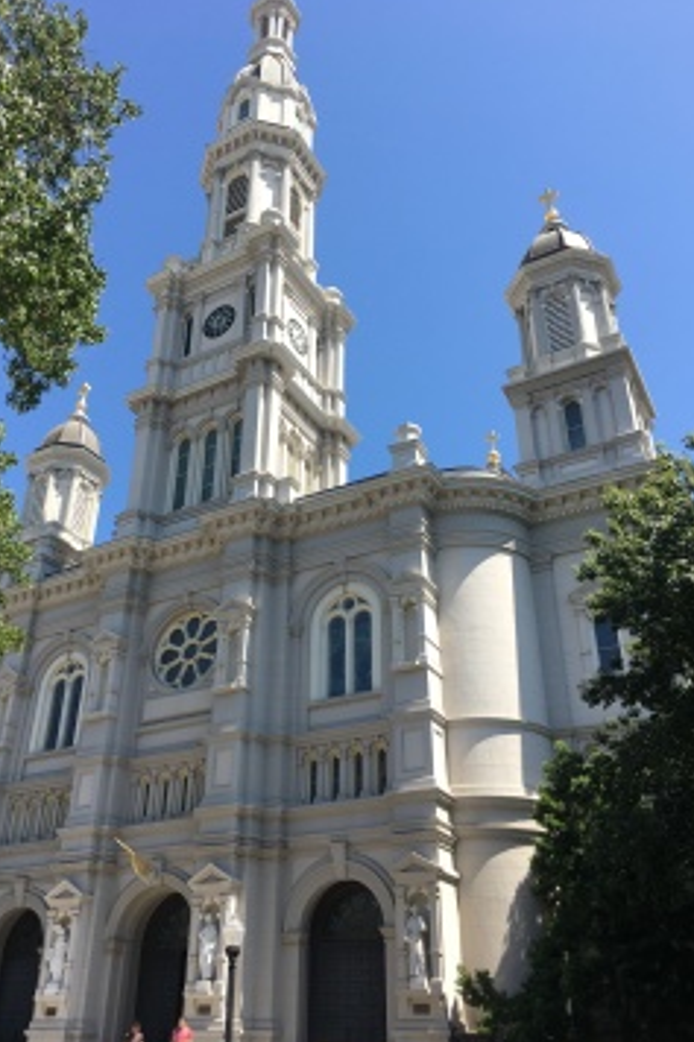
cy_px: 527
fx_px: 897
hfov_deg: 42.2
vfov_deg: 60.3
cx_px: 307
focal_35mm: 31
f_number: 2.2
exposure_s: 1/777
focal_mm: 4.15
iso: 25
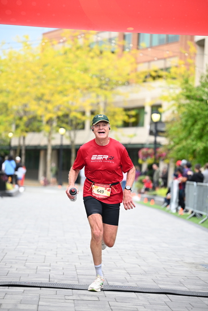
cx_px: 104
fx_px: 996
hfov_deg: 11.9
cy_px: 156
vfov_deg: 17.8
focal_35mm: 115
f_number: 2.8
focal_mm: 115
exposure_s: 1/1600
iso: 800
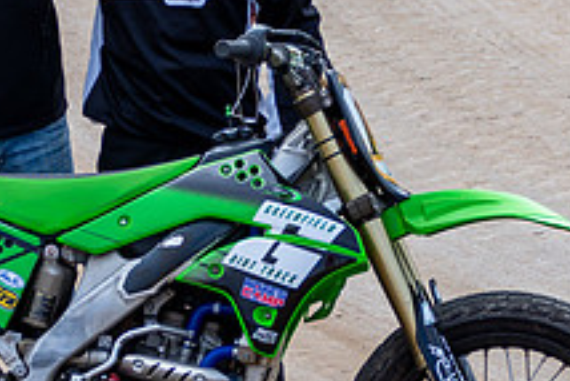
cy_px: 170
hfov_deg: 3.8
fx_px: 8682
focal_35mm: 548
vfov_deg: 2.5
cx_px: 172
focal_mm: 102
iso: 200
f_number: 7.1
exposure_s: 1/320
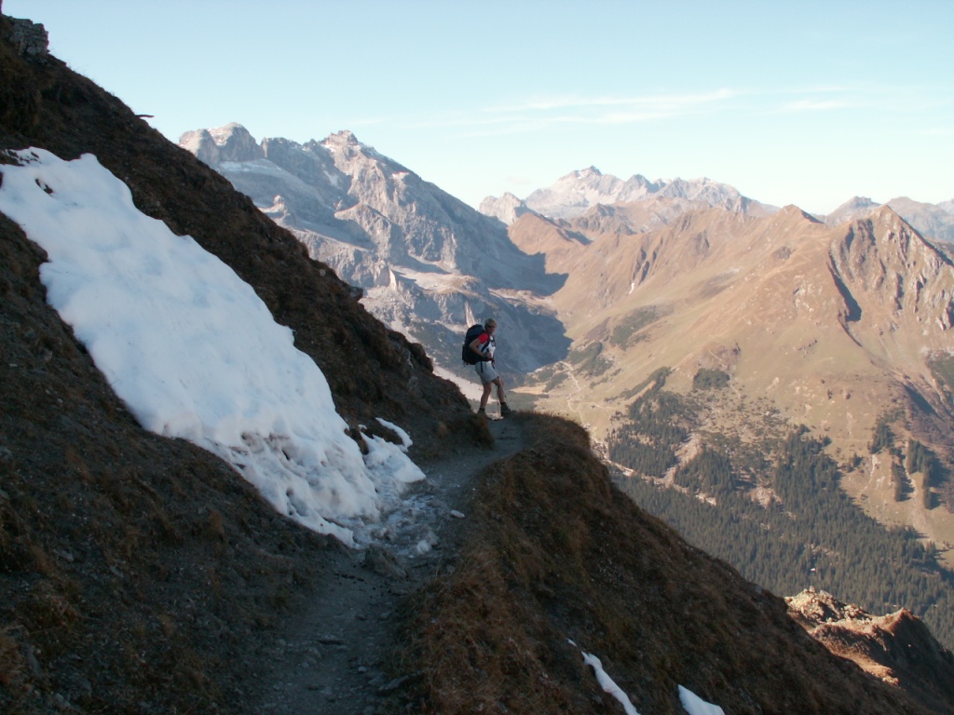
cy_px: 358
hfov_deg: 52.6
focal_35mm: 35
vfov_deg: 40.7
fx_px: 965
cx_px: 477
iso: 50
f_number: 3.5
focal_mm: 5.86
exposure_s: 1/320
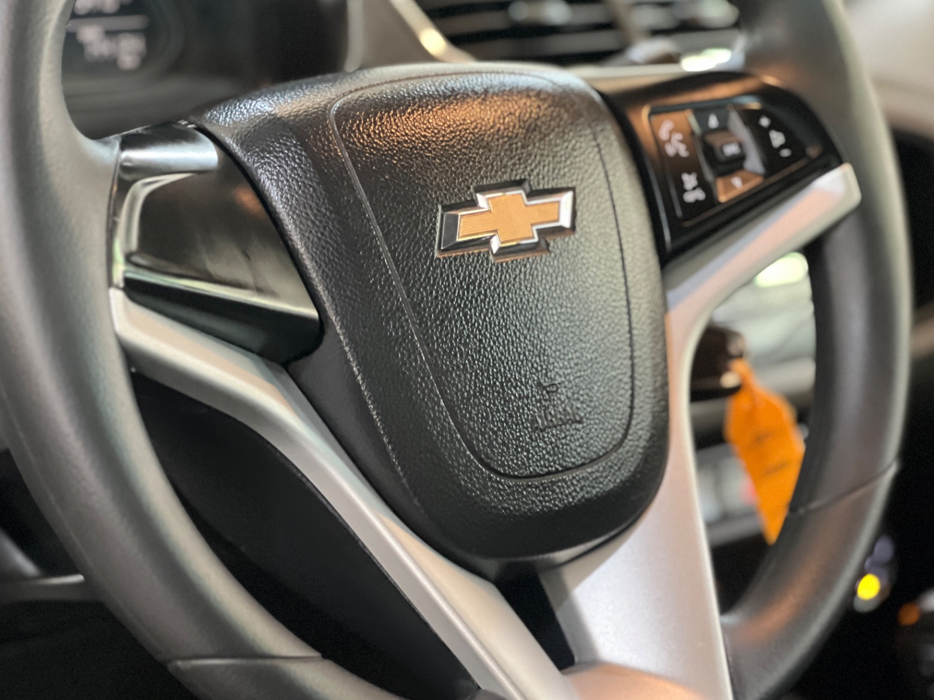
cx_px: 480
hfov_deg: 20.7
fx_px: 2563
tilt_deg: -15.2
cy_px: 419
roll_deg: -2.5
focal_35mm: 95
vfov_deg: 15.6
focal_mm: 9
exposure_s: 1/15
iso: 640
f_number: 2.8
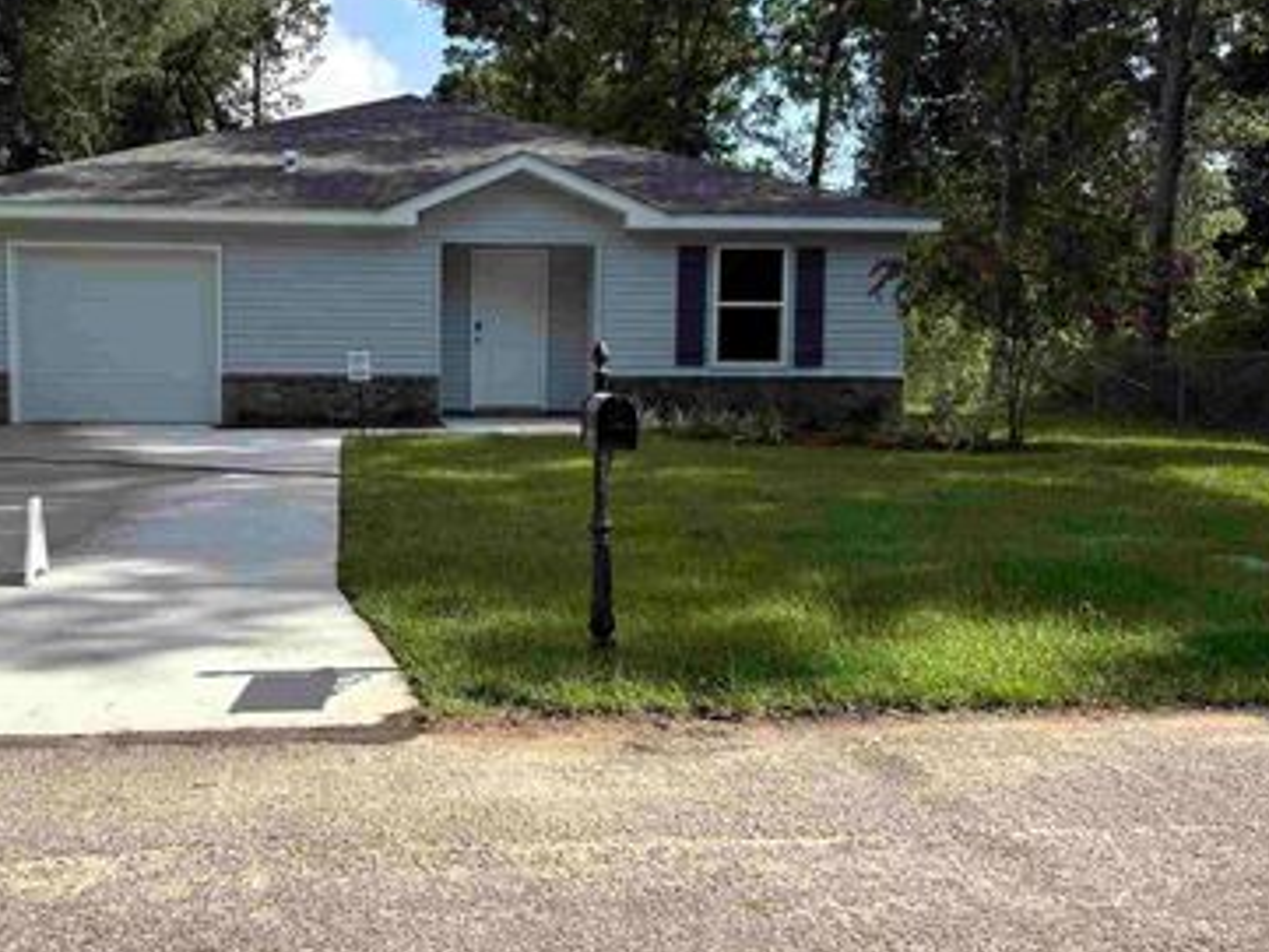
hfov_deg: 50.7
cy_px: 434
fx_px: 1320
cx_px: 453
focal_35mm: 36
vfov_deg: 39.6
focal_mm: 5.96
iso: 50
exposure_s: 1/2208
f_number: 1.6
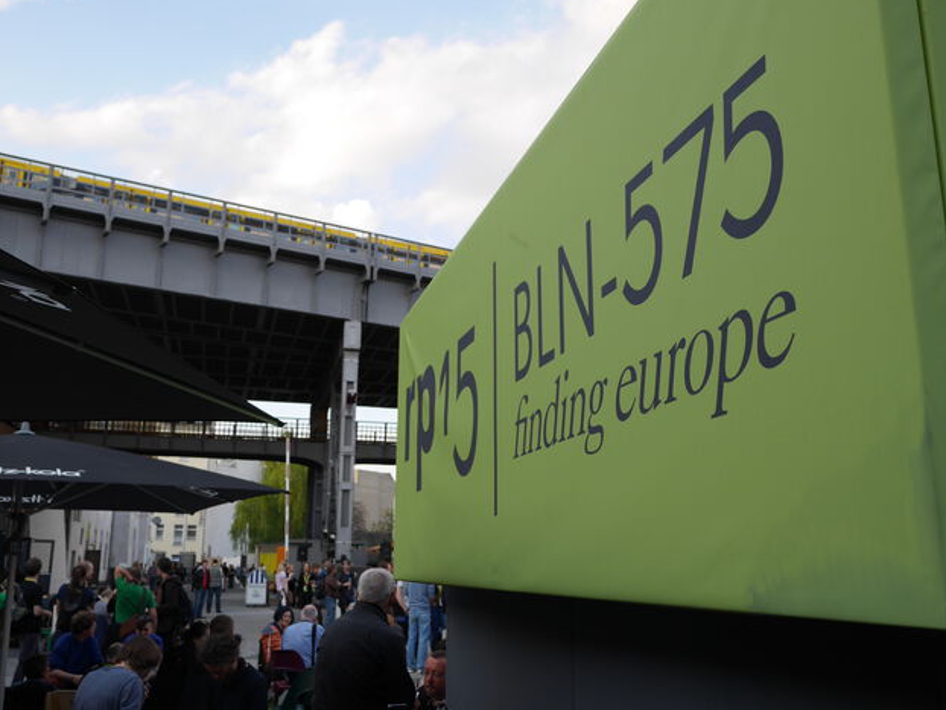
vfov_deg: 40.7
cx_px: 473
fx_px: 957
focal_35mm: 35
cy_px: 347
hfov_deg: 52.6
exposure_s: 1/160
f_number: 5
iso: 200
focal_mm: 17
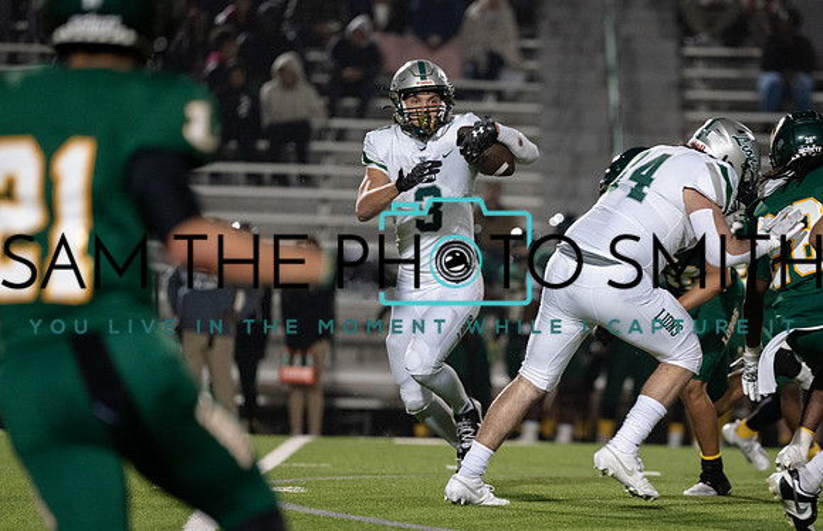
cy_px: 332
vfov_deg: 4.4
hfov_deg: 6.9
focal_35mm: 303
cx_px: 577
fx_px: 6846
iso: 3200
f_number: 2.8
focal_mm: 200
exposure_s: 1/1250
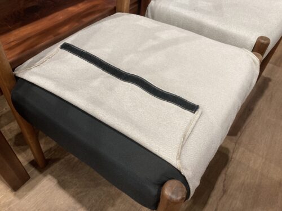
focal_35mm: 28
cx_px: 141
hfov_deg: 63.4
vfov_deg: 49.7
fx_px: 228
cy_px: 106
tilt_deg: -46.0
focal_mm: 3.99
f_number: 1.8
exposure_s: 1/50
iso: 100
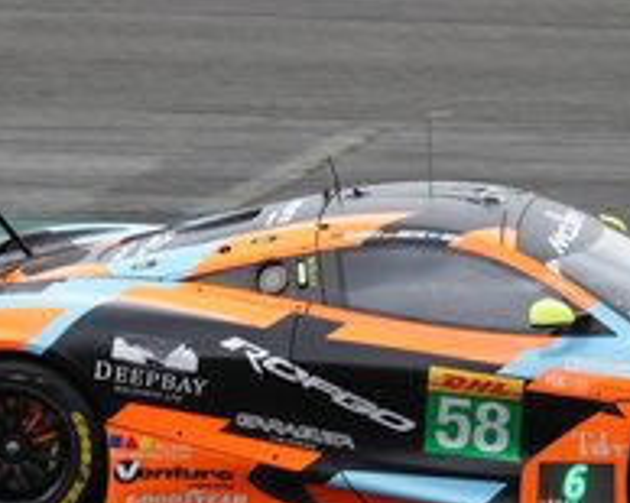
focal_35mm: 401
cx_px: 357
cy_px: 406
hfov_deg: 4.8
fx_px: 7473
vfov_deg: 3.9
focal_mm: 67.46
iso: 250
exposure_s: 1/1000
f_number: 4
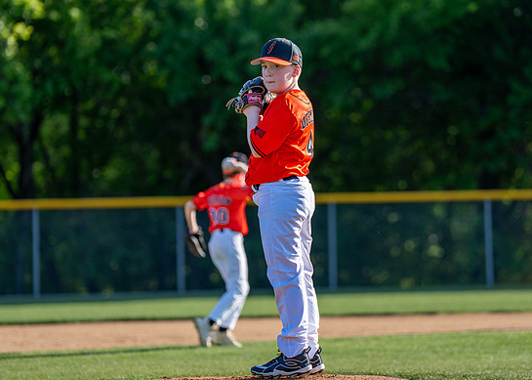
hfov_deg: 9.5
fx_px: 3202
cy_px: 184
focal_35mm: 212
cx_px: 259
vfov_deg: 6.8
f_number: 2.8
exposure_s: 1/1000
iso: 100
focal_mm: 157
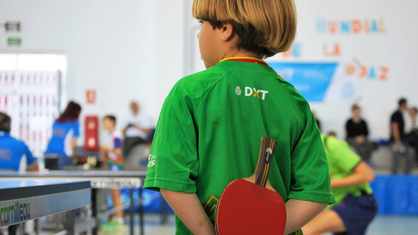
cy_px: 130
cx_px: 232
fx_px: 1070
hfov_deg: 22.1
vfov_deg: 12.5
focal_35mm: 97
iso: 640
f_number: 4
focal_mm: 55
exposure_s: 1/30
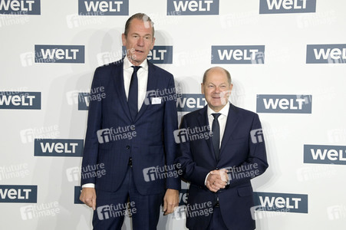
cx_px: 173
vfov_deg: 23.3
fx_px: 557
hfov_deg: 34.5
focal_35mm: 58
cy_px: 115
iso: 2000
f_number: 7.1
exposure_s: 1/250
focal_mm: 58
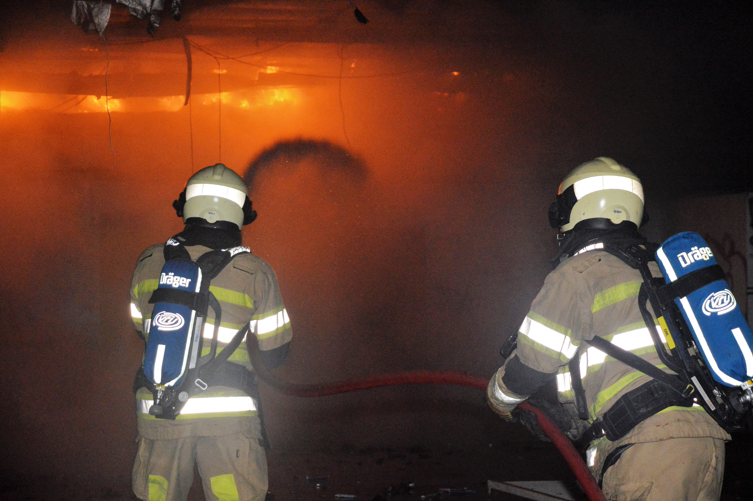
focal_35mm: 84
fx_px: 1755
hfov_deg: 24.2
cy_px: 250
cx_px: 376
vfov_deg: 16.2
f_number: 5
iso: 3200
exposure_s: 1/60
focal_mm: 56
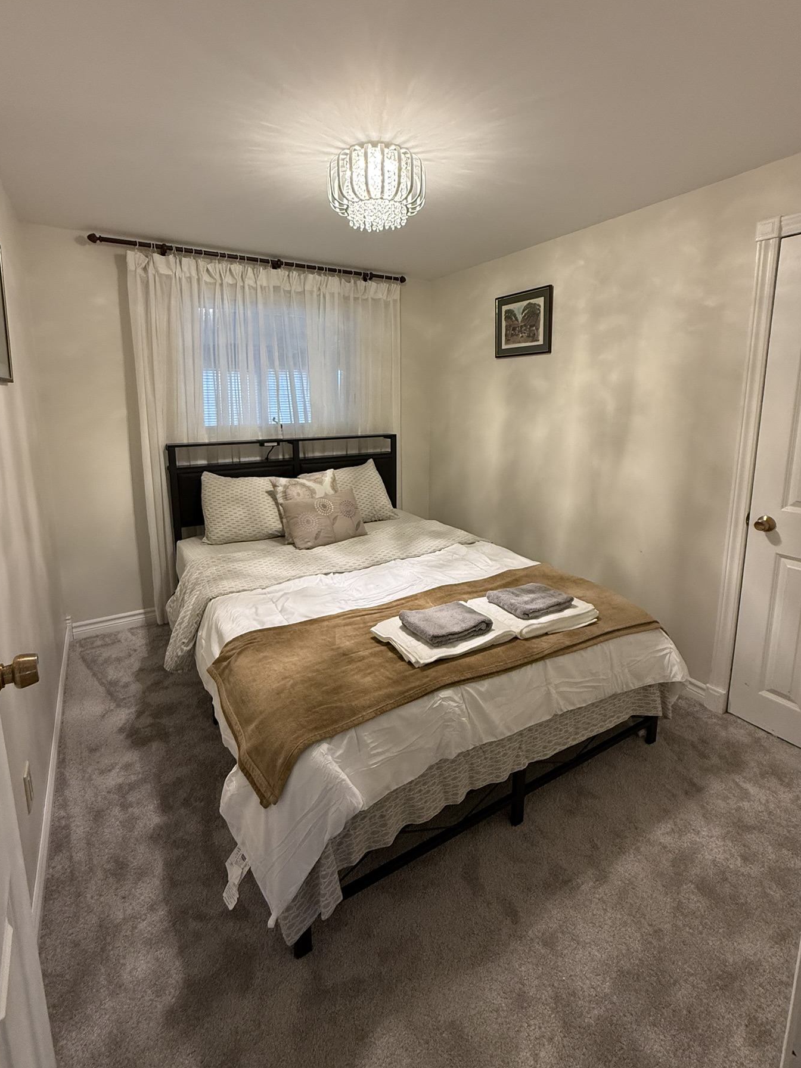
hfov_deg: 78.1
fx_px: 494
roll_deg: +0.4
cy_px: 480
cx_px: 393
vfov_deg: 94.2
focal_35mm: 16
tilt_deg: -8.8
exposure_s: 1/60
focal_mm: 2.22
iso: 200
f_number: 2.2
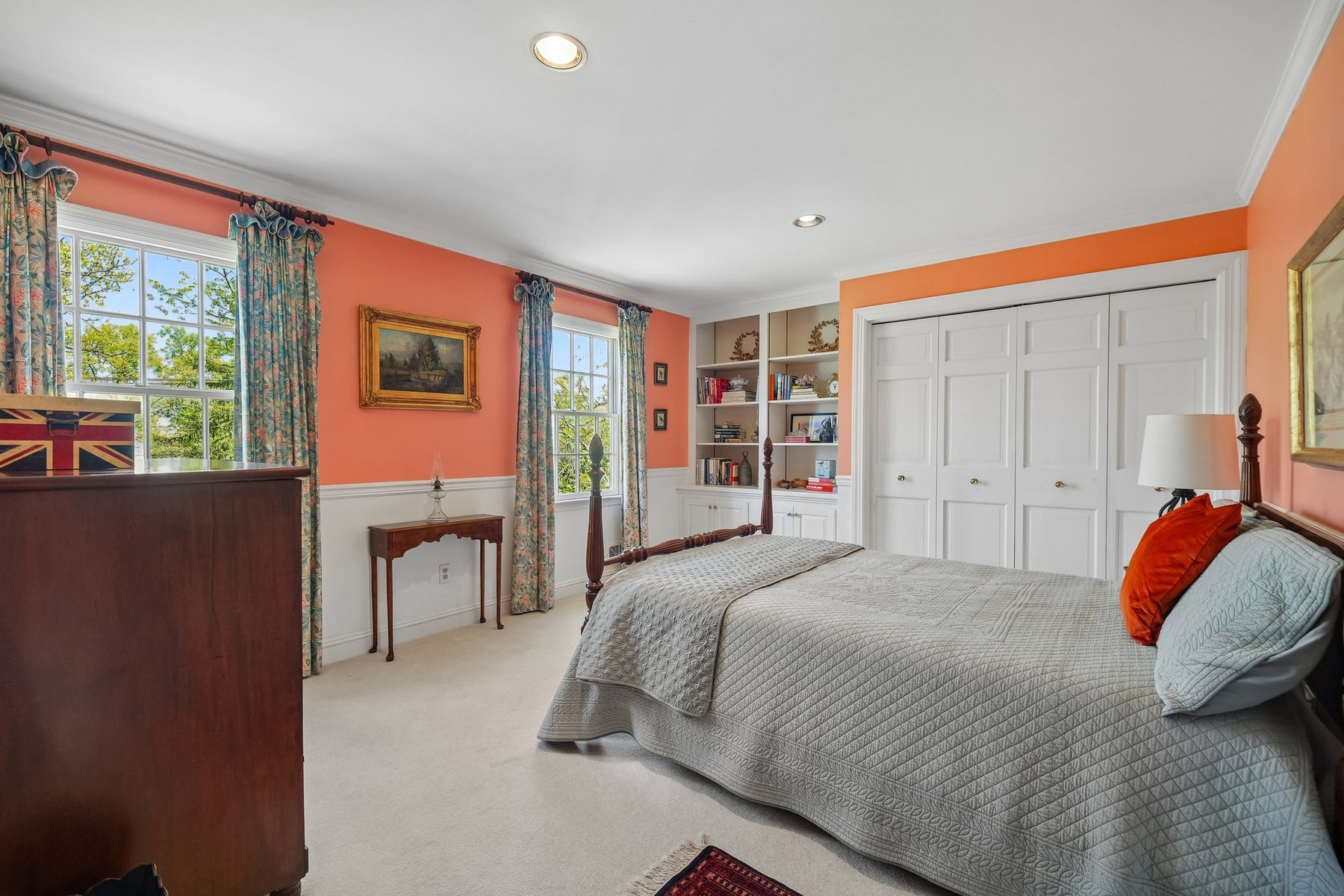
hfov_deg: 73.7
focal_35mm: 24
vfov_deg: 53.1
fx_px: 896
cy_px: 448
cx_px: 672
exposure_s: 1/30
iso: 640
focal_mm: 24
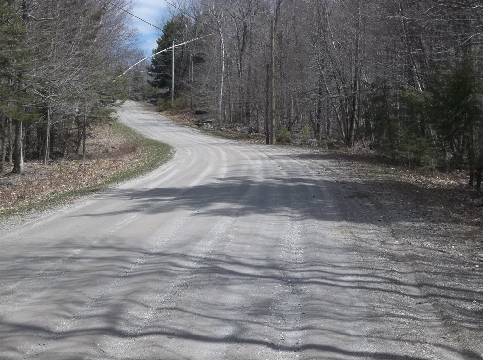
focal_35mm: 63
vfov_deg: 23.2
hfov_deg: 30.8
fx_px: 877
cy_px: 180
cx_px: 242
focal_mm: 11.2
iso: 80
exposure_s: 1/400
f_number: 5.6
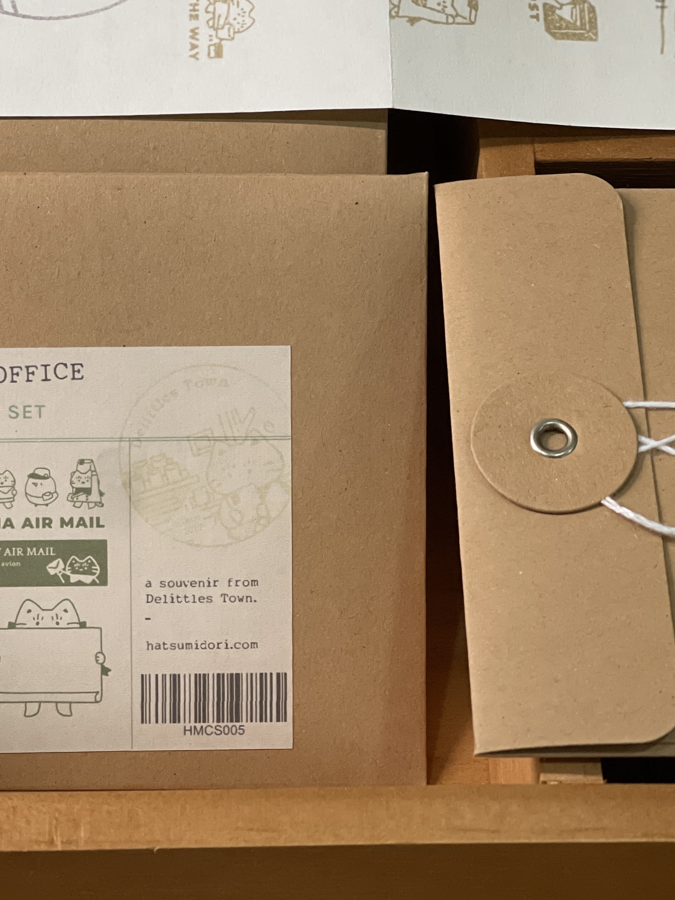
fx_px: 2652
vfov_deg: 19.2
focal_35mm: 102
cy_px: 334
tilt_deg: -56.1
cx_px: 209
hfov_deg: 14.5
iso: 250
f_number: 2.2
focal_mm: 7.5
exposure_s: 1/81
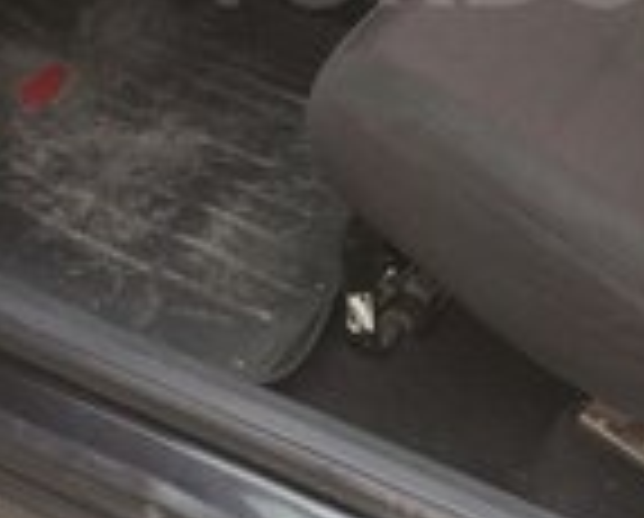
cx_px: 536
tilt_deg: -33.3
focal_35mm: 98
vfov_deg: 15.4
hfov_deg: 19.3
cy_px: -45
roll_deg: -3.5
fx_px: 1872
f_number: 2.2
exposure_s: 1/50
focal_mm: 4.15
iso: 50
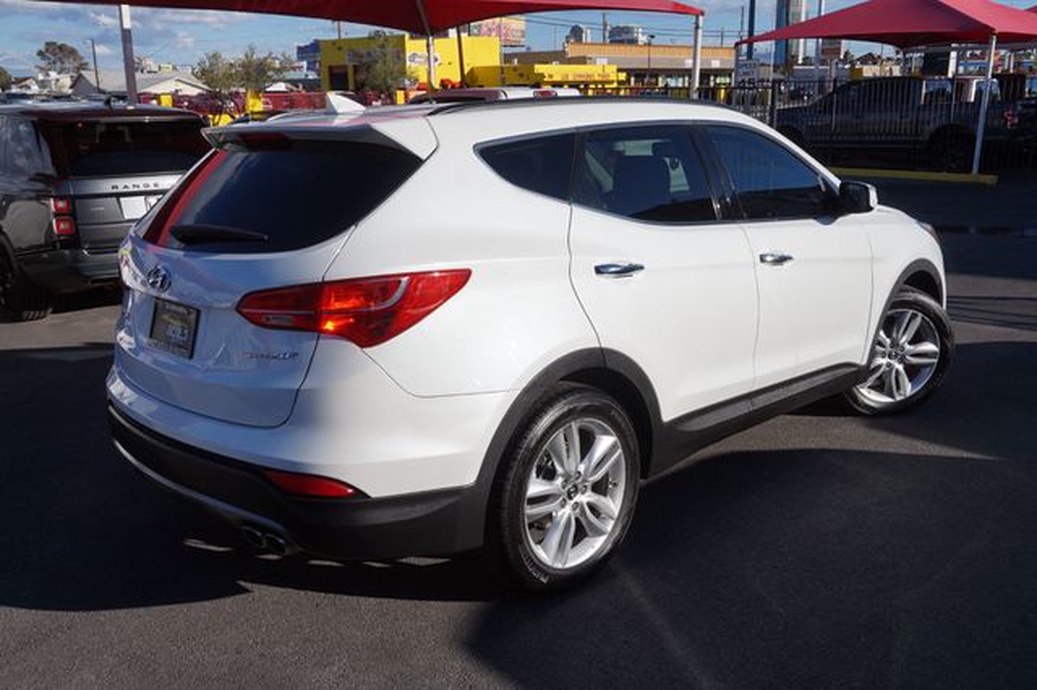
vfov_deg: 41.7
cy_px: 345
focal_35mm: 32
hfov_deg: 59.5
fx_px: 907
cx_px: 518
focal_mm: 21
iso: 100
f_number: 11
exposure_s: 1/320
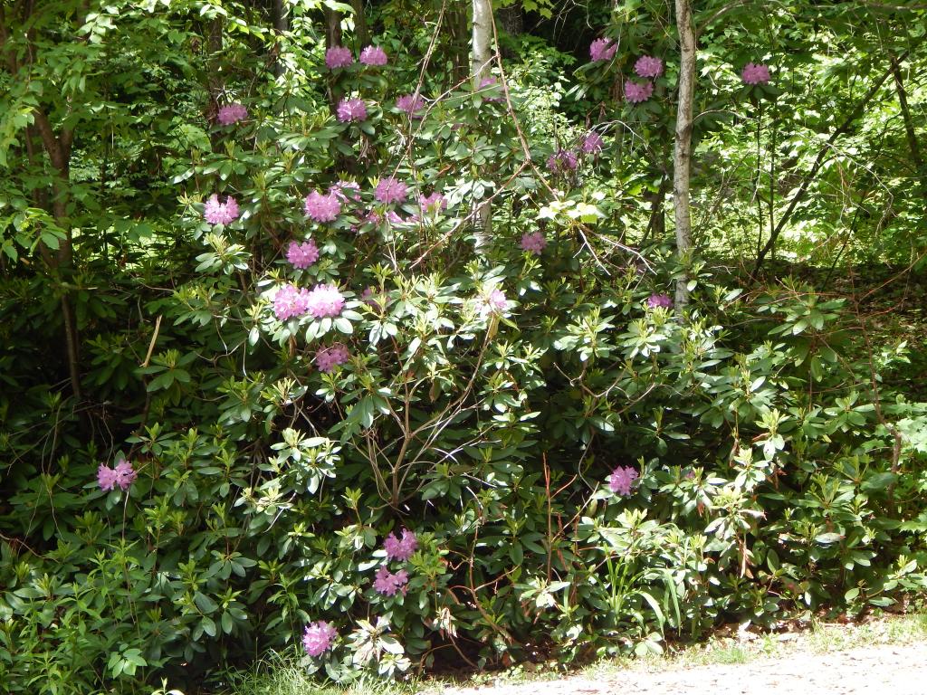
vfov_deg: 17.4
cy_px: 348
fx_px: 2276
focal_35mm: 85
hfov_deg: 23.0
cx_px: 464
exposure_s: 1/125
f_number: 4.3
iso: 125
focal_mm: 15.3
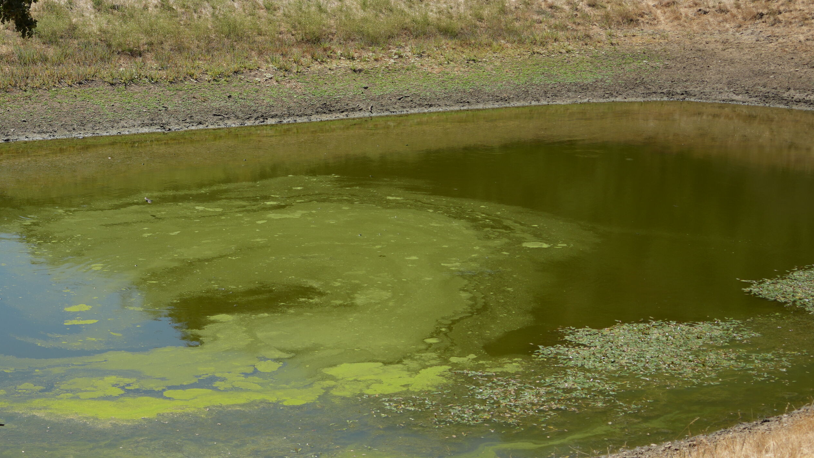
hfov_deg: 23.5
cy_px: 275
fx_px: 1943
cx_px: 253
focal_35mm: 90
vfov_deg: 13.4
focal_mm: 50
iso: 160
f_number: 4.5
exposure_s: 1/1000
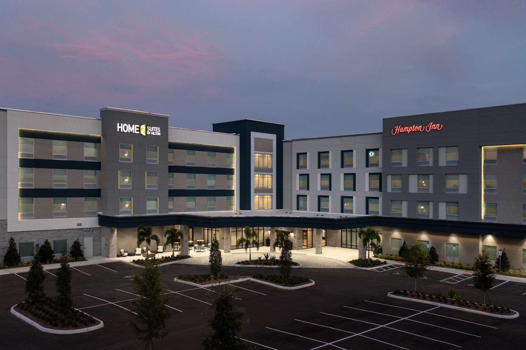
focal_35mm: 28
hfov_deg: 65.5
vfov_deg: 46.4
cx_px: 263
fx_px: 409
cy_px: 175
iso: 120
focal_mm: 10.26
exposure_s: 1/30
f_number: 2.8
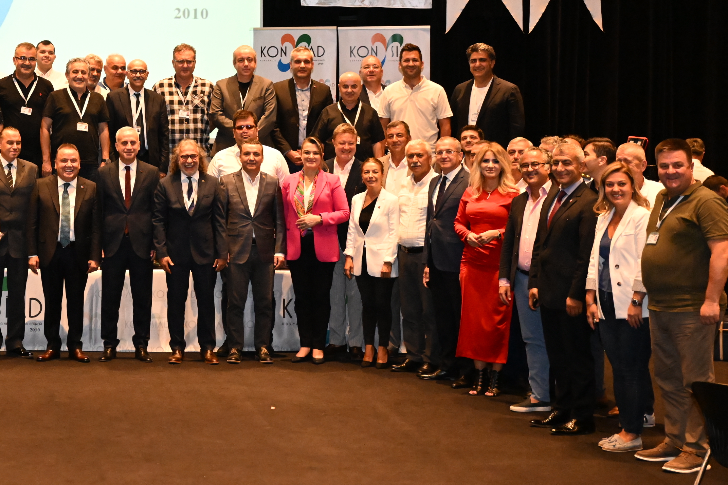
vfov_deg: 17.5
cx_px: 53
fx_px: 1557
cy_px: 81
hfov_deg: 25.4
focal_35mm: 77
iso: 8000
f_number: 2.8
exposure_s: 1/250
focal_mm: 40
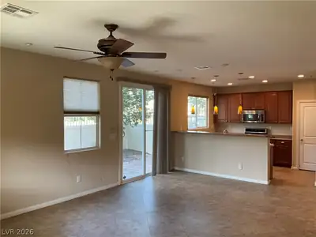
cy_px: 118
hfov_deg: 61.7
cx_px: 158
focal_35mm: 29
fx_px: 265
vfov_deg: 48.2
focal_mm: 3
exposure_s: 1/60
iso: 64
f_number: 1.8
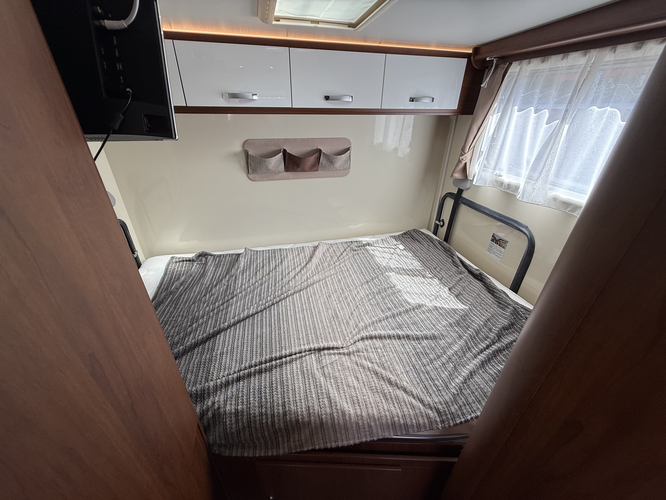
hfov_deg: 102.1
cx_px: 333
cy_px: 250
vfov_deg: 85.7
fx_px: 269
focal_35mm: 14
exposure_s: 1/99
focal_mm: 2.22
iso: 64
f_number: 2.2
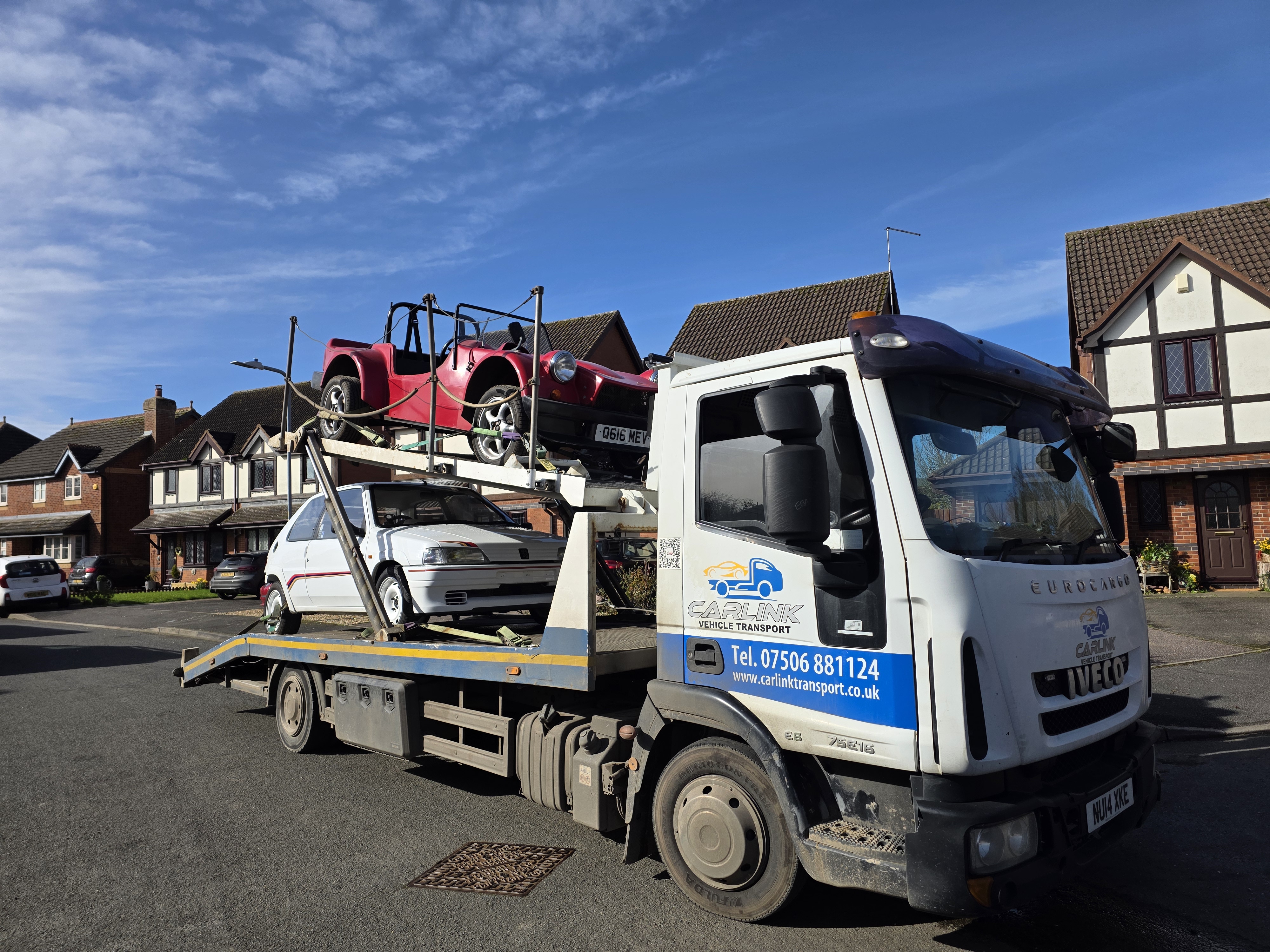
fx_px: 844
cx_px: 635
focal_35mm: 23
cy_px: 476
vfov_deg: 58.9
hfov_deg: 73.9
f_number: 1.7
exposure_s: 1/7333
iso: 80
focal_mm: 6.3
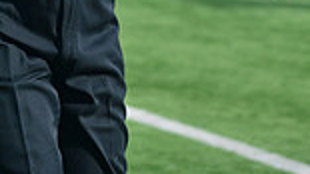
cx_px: 73
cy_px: -234
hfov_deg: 4.3
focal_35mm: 502
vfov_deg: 2.4
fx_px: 4124
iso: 125
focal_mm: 165
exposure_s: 1/800
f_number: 5.6
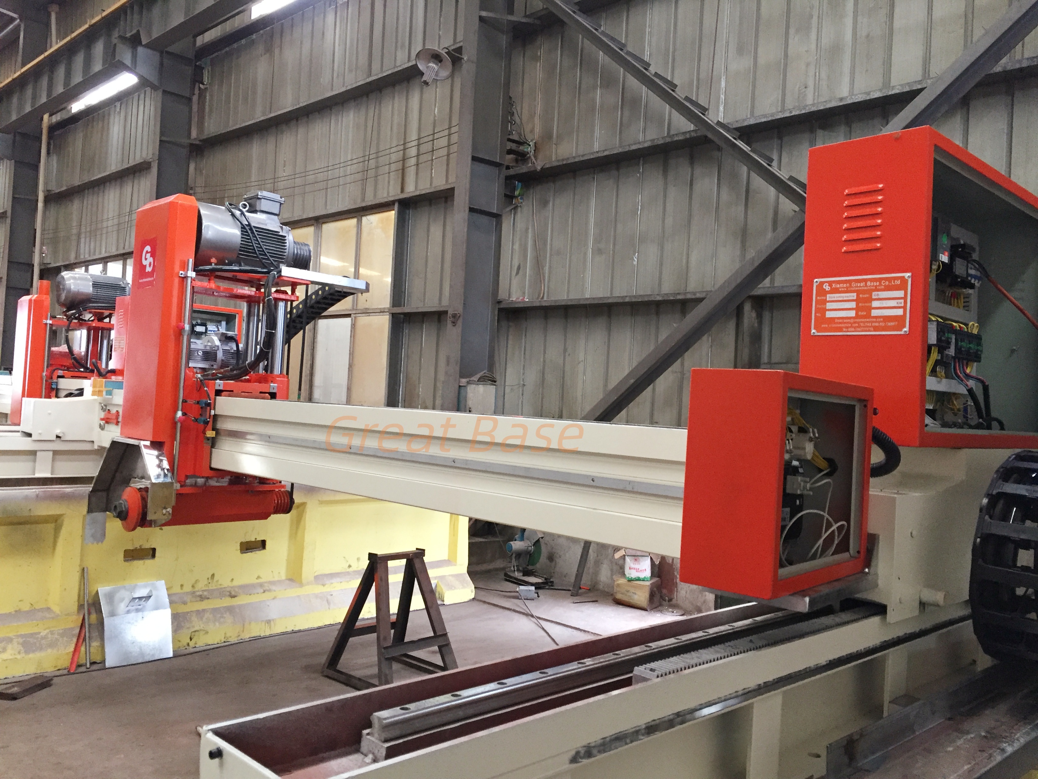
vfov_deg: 48.2
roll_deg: -2.5
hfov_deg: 61.7
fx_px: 870
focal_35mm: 29
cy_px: 390
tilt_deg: +2.6
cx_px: 519
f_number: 2.2
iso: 200
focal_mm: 4.15
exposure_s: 1/33
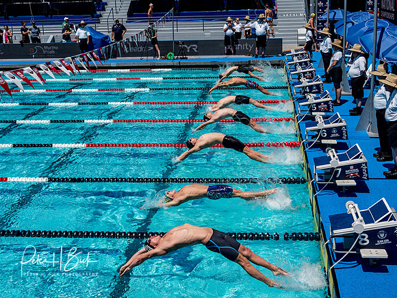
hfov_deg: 34.3
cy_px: 149
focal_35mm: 56
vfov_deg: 26.1
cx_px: 198
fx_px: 642
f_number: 6.3
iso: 250
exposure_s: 1/1600
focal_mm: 28
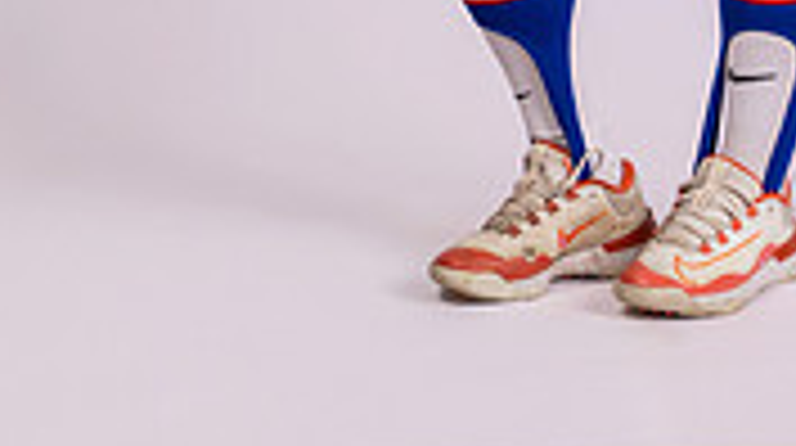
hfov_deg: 14.1
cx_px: 612
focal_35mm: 152
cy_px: -541
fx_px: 3204
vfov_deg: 7.5
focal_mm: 57
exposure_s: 1/250
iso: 320
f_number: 11
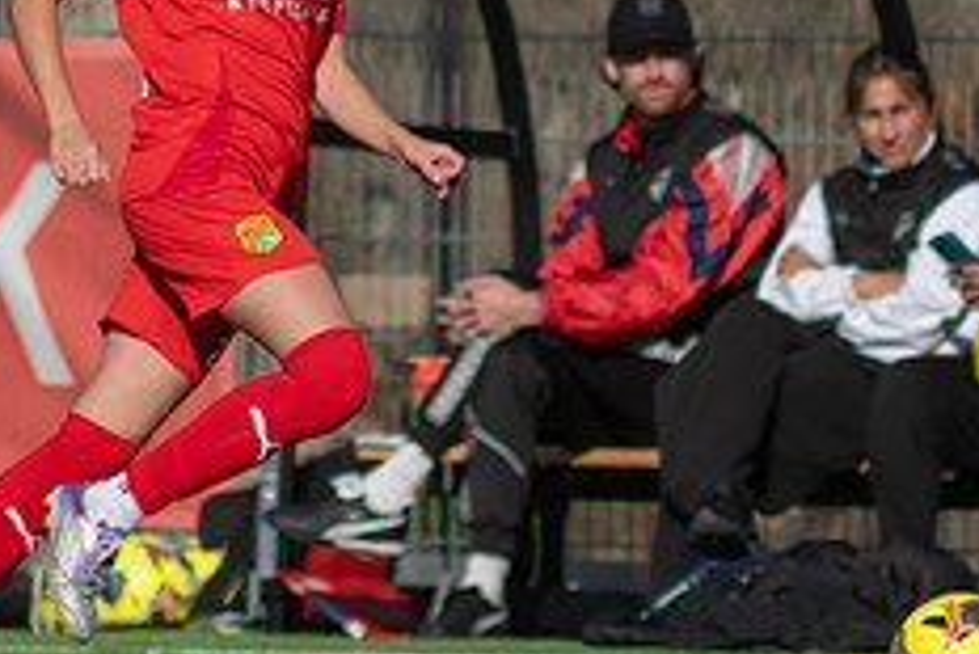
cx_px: 321
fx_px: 40761
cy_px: 53
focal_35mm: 1498
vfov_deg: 0.9
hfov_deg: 1.4
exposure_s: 1/2500
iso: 100
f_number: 2.8
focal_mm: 300
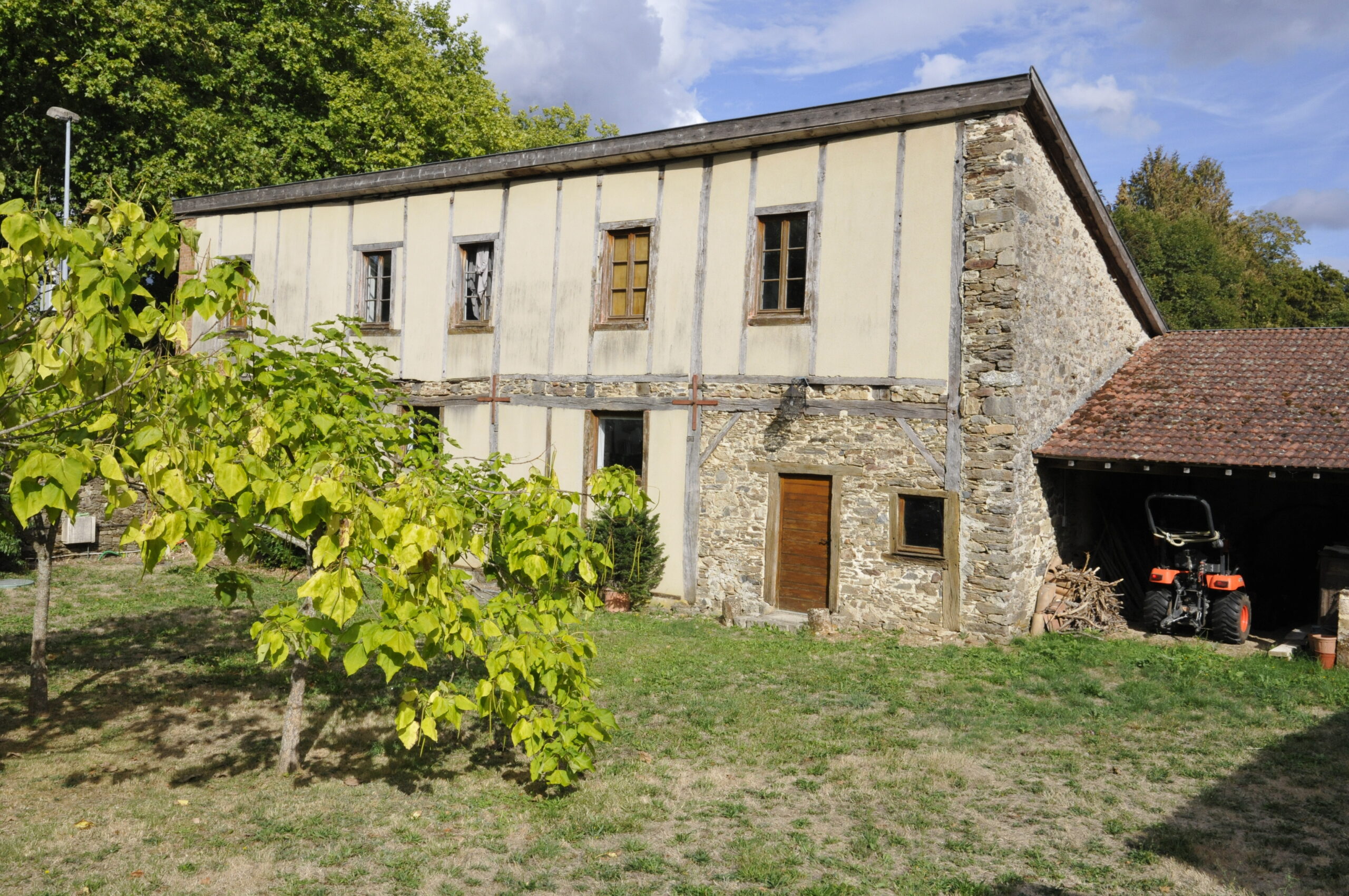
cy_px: 448
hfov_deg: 62.0
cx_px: 674
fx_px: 1123
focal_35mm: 30
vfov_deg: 43.5
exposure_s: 1/640
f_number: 13
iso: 800
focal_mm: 20
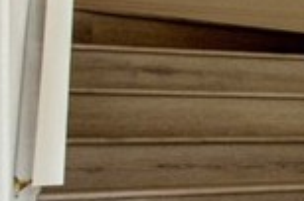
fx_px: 843
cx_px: 979
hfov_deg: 10.6
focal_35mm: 100
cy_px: 143
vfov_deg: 13.6
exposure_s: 1/125
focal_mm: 15
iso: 220
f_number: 5.6
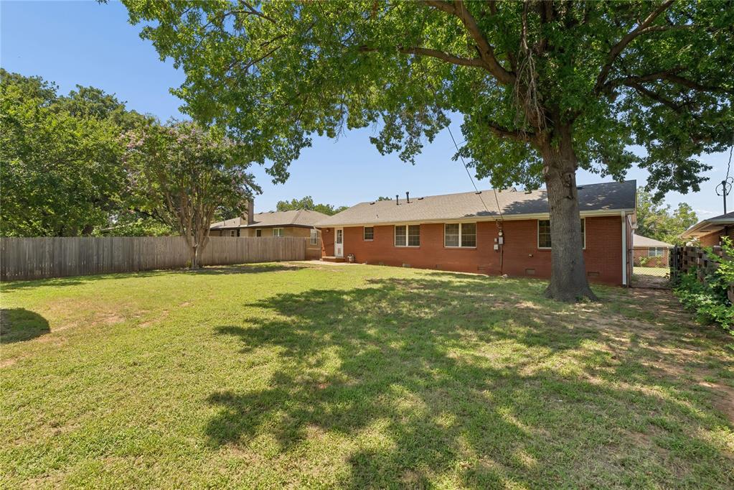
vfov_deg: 77.3
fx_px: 306
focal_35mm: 15
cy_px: 245
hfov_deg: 100.4
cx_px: 367
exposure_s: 1/1250
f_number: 8
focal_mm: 10
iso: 640
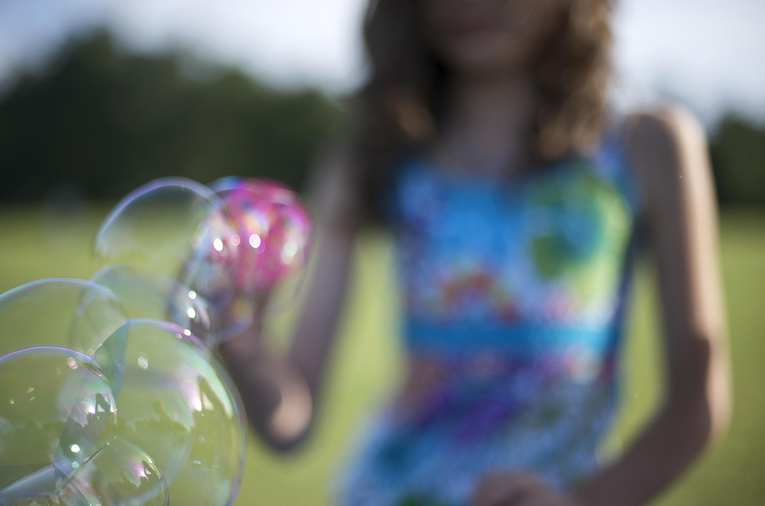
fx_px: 1060
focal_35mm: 50
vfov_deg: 26.9
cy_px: 253
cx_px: 382
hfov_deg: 39.7
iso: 200
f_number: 1.4
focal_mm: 50
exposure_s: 1/4000
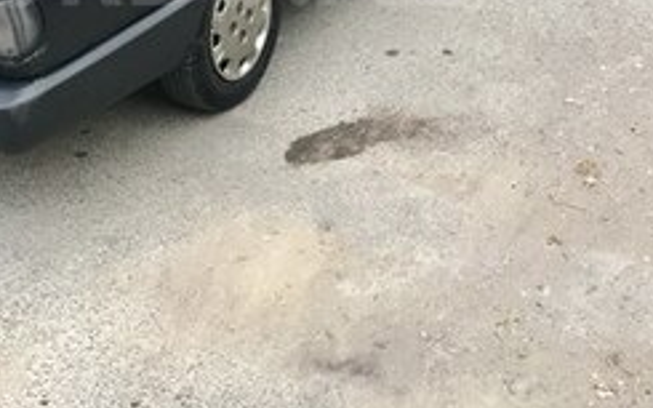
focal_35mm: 60
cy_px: -35
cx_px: 187
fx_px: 1068
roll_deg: -0.8
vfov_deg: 20.7
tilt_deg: -15.0
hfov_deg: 33.5
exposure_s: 1/100
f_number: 1.8
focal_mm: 3.99
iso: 32
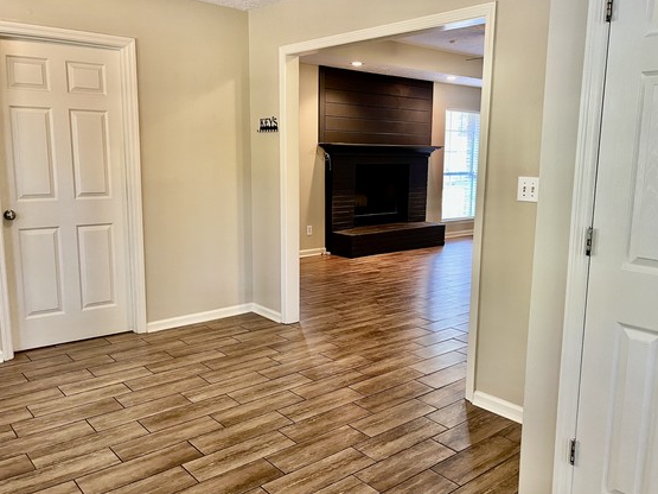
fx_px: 570
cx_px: 347
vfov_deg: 46.8
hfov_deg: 59.9
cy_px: 245
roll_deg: -1.9
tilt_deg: -8.8
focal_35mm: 30
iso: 200
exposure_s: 1/60
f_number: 1.6
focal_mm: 5.1
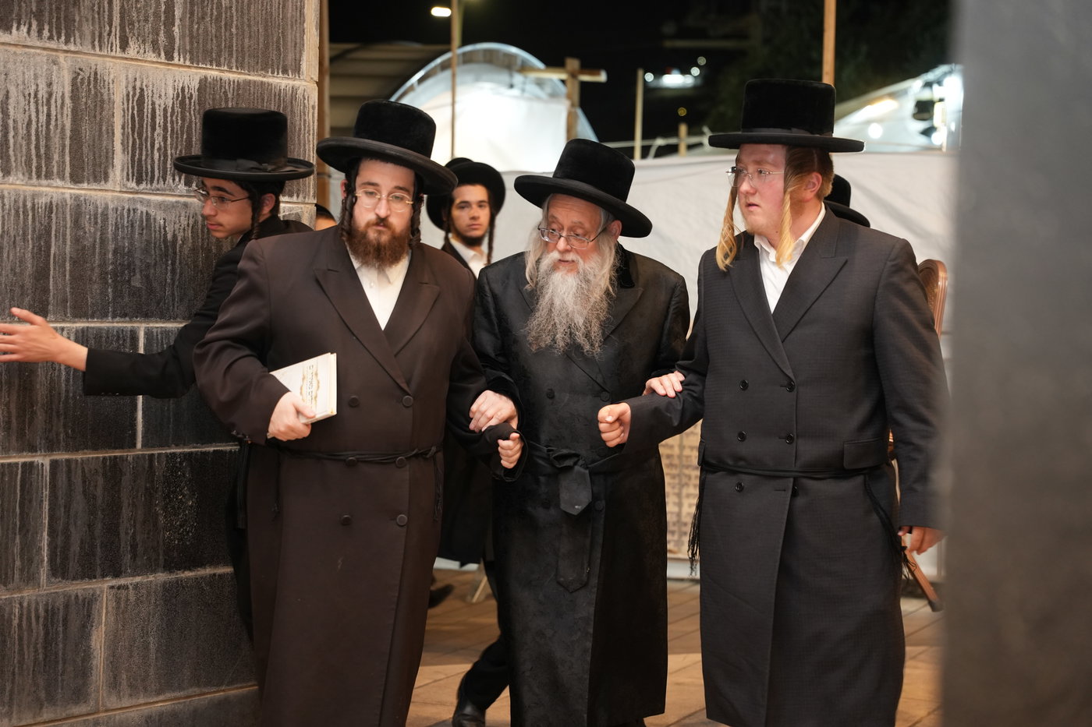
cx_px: 546
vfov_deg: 19.5
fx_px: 2123
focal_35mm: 70
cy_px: 364
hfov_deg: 28.8
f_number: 3.2
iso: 2000
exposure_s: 1/125
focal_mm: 70
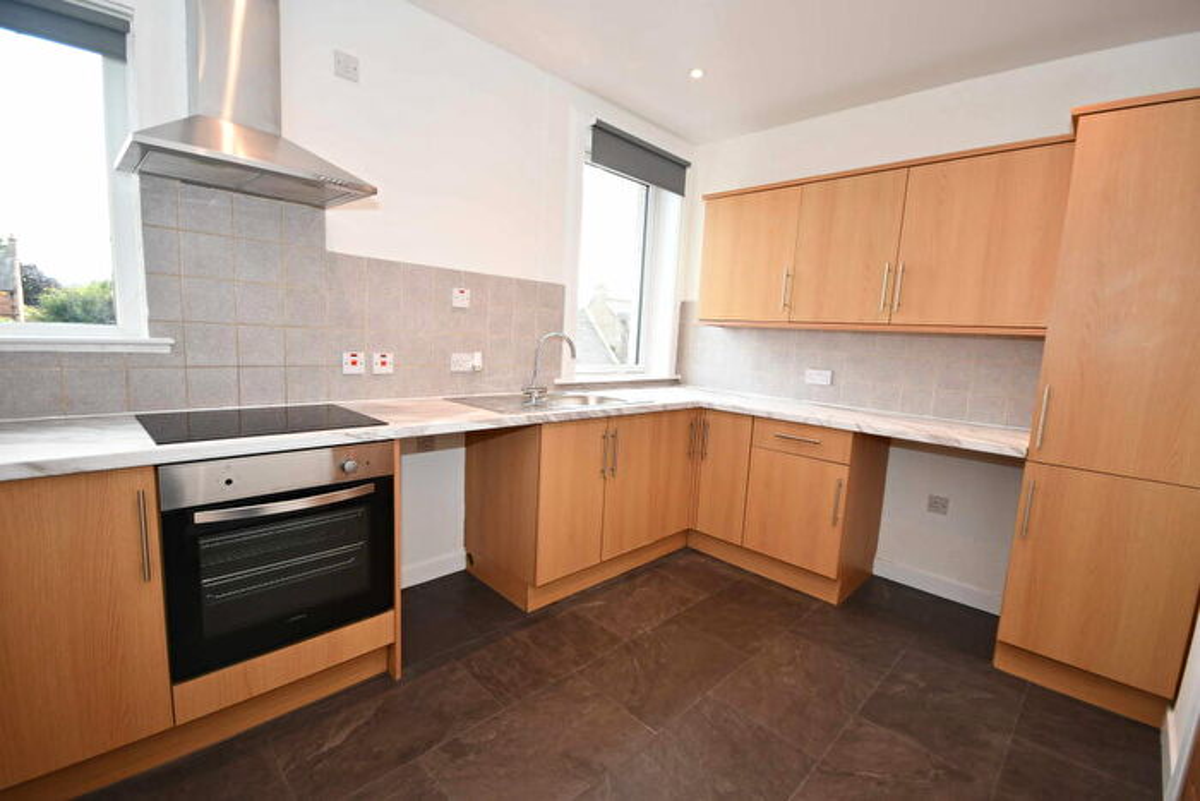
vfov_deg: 77.4
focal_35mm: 15
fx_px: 500
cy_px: 400
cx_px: 600
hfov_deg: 100.4
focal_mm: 10
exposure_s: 1/60
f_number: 4
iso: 200
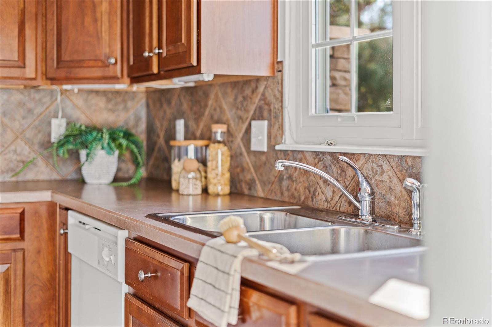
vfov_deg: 27.0
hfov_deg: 39.6
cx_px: 246
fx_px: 683
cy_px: 164
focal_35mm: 50
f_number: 1.8
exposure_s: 1/125
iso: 500
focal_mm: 50
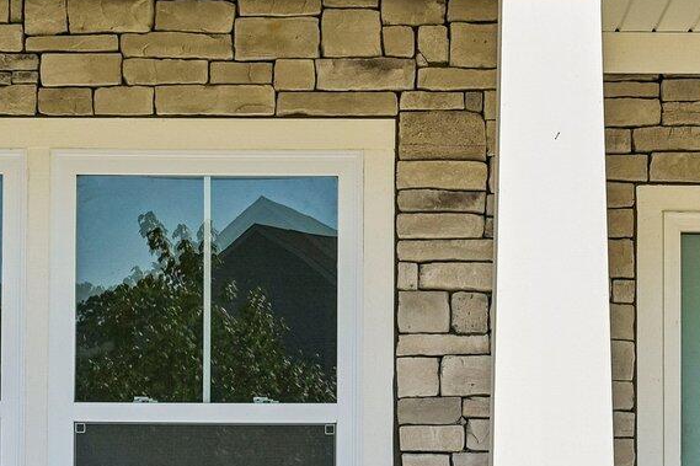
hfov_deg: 18.9
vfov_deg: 12.5
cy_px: 448
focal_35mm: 108
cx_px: 384
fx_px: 2099
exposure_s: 1/640
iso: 100
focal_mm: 30
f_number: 8
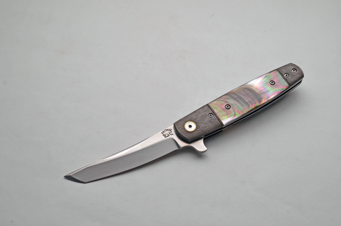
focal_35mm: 60
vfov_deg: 22.5
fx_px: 567
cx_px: 170
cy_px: 113
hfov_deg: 33.5
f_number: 8
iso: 200
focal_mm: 40
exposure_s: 1/250
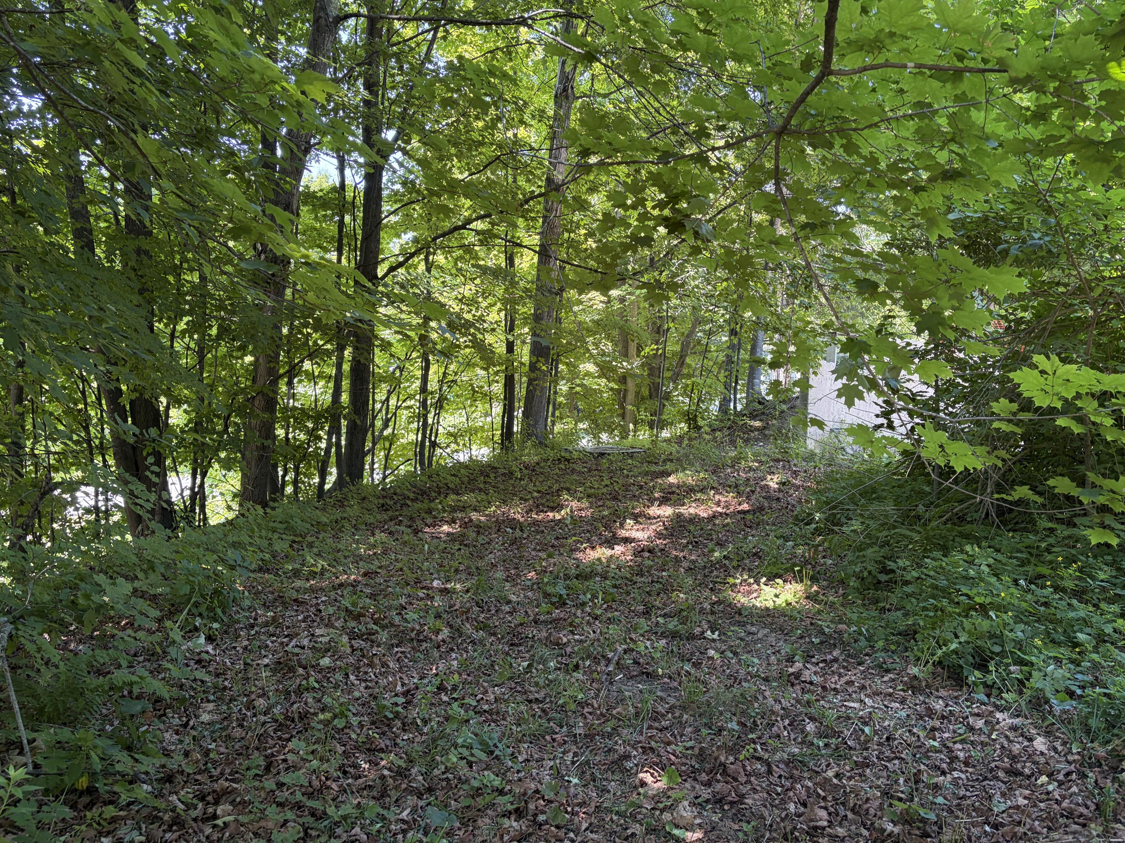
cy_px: 378
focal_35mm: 29
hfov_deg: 61.7
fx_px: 942
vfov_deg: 48.1
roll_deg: -3.9
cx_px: 562
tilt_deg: +2.6
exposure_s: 1/131
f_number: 1.6
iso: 80
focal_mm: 5.96
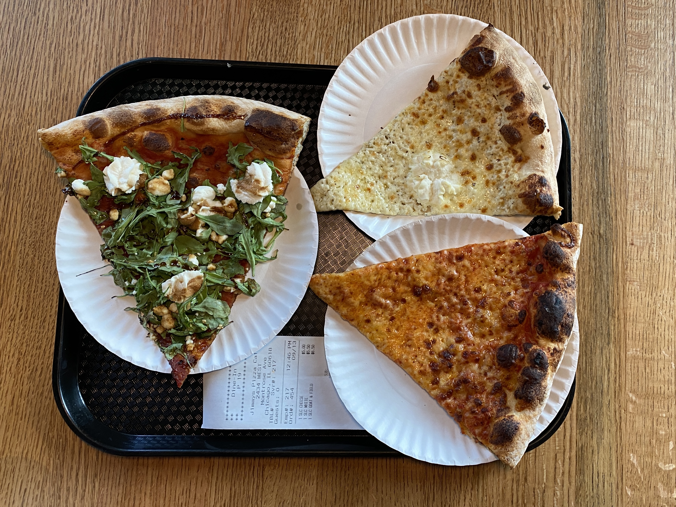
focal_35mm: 26
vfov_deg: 53.1
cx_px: 338
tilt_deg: -80.7
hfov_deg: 67.3
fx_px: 508
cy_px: 254
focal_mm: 4.25
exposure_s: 1/60
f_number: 1.8
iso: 80
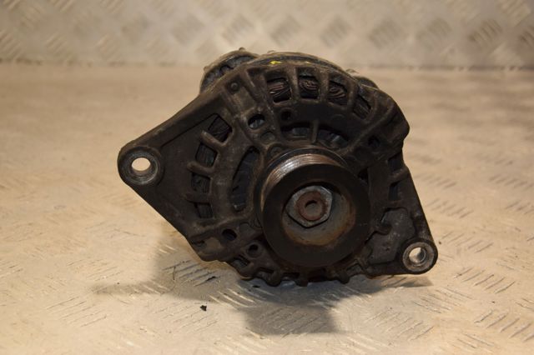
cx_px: 267
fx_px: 1001
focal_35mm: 68
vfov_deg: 20.1
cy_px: 178
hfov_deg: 29.9
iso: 800
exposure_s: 1/200
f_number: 4.8
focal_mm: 45
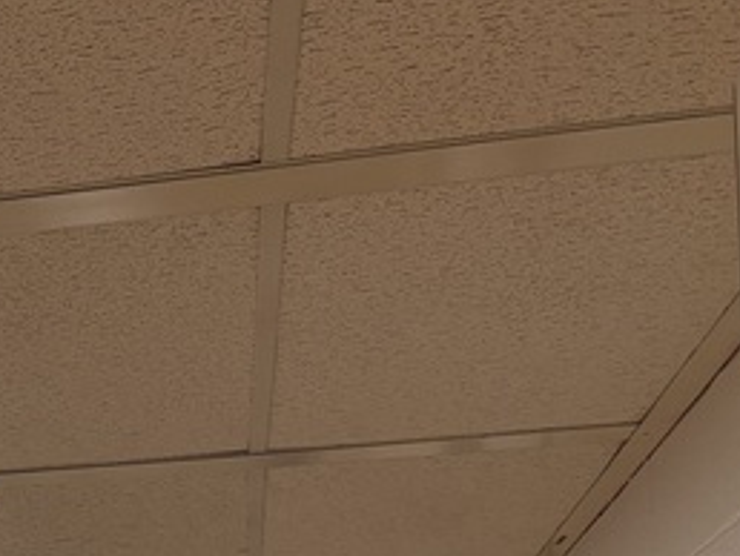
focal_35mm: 103
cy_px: 834
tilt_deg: +3.2
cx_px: -640
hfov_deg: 15.9
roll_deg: -0.3
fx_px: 2204
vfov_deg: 13.5
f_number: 1.6
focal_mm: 5.96
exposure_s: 1/125
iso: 40
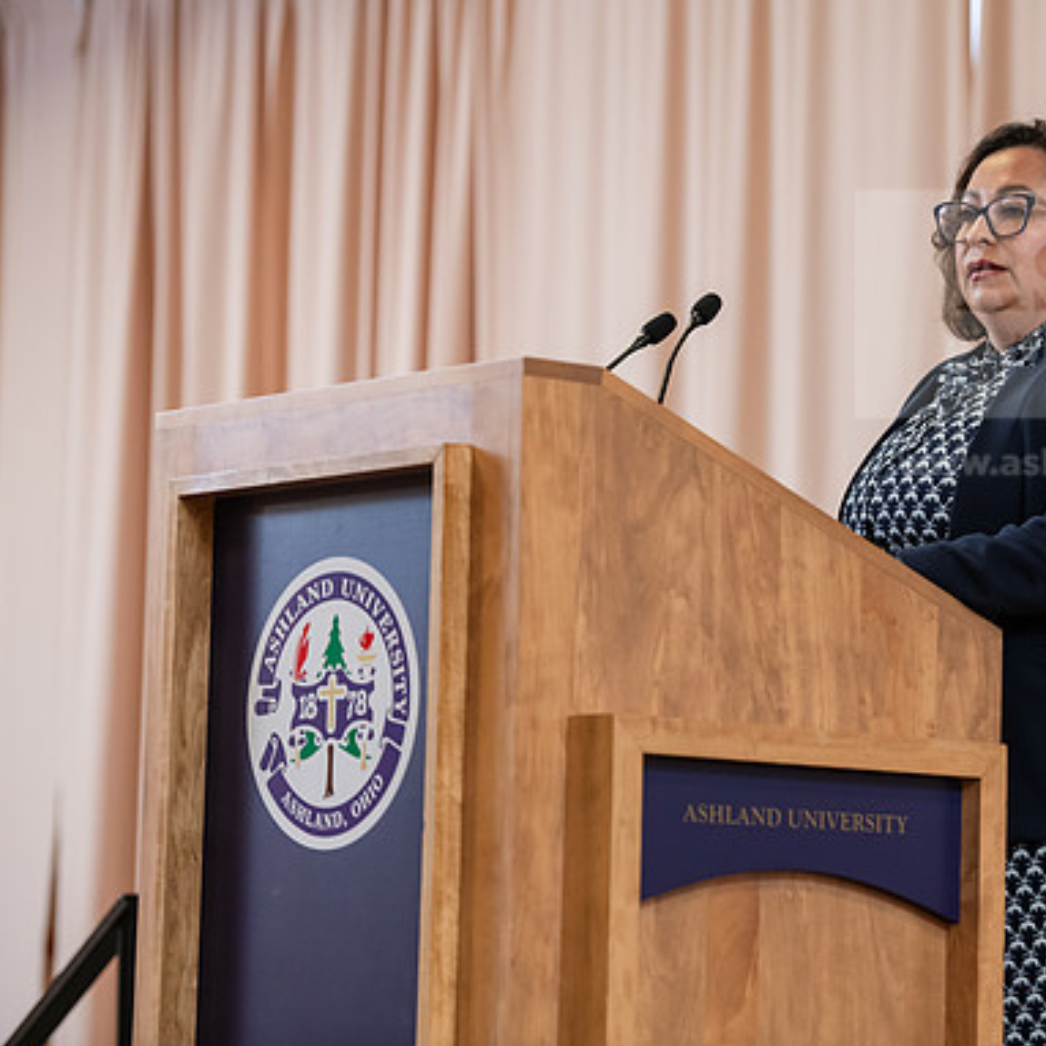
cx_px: 773
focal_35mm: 144
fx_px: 4923
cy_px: 520
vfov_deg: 12.1
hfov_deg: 12.1
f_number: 3.2
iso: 1600
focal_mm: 112
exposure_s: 1/200
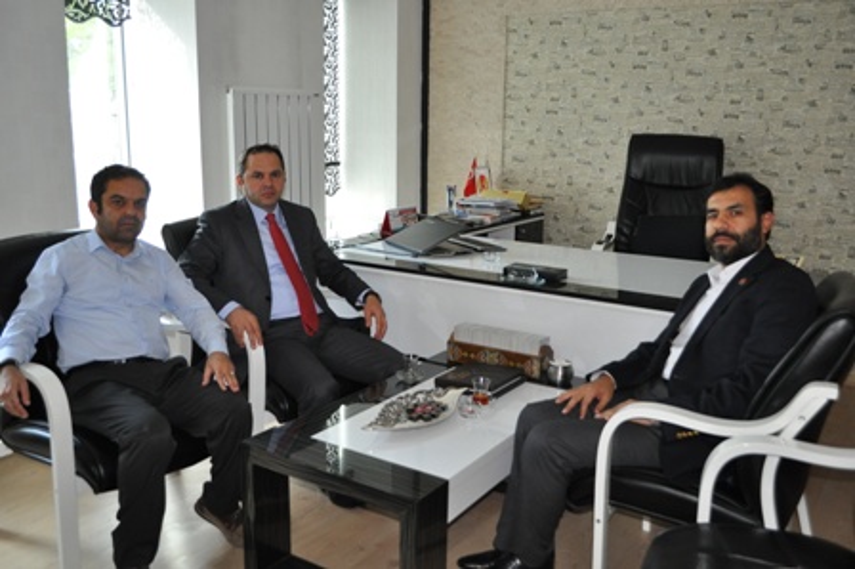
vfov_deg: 39.9
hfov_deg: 57.3
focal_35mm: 33
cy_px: 284
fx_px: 783
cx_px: 428
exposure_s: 1/60
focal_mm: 22
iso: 800
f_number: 3.8
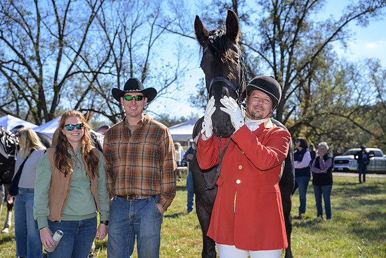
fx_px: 472
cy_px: 129
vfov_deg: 30.5
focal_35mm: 44
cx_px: 193
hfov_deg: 44.5
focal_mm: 44
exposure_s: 1/250
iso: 50
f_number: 5
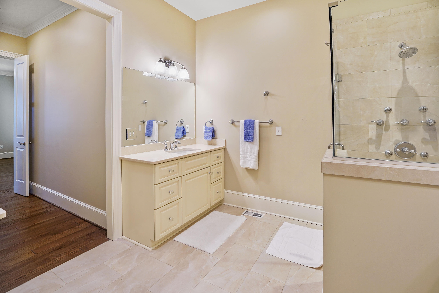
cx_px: 220
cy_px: 146
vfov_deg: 73.7
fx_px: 195
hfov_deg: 96.7
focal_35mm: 16
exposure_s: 1/6
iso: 400
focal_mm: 16
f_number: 8
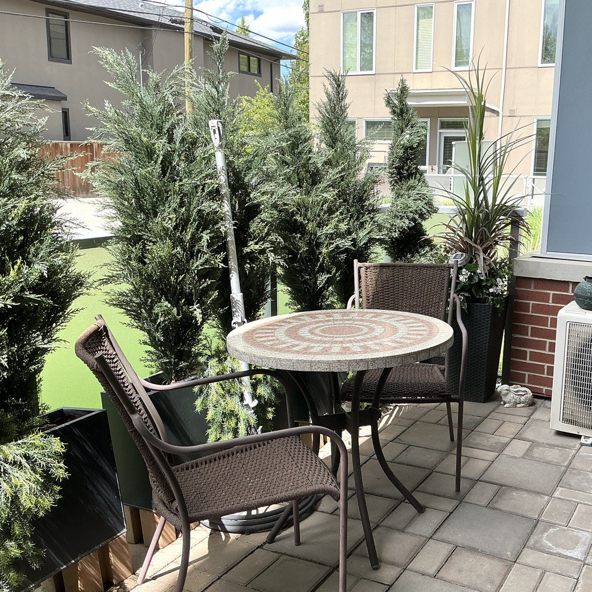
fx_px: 677
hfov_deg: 46.6
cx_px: 388
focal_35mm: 35
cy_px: 303
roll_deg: -1.6
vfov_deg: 47.2
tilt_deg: -11.5
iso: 25
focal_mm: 3
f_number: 1.8
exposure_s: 1/358
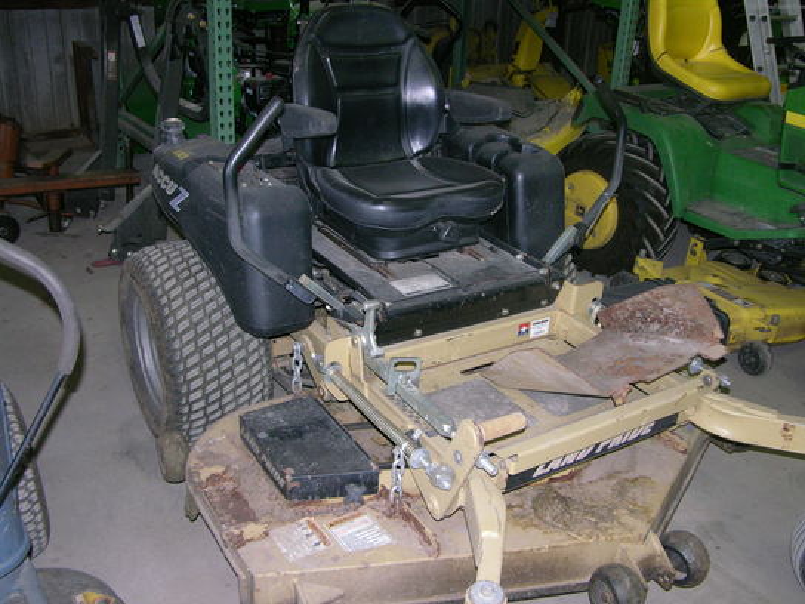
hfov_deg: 52.6
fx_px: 814
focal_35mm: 35
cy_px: 302
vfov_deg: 40.7
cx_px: 402
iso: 200
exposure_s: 1/60.1
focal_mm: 8.9
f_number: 2.8
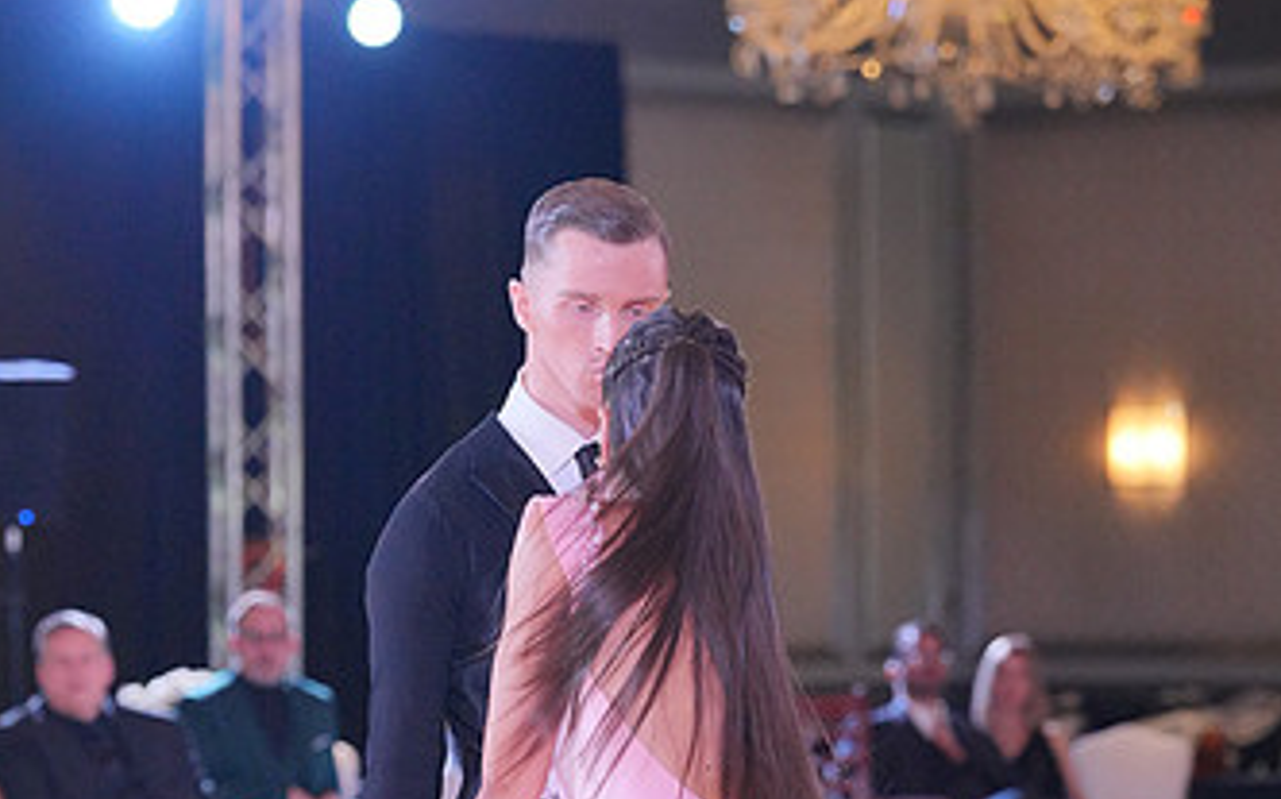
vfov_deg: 6.9
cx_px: 550
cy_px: 1011
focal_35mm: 187
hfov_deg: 11.2
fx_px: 6524
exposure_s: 1/500
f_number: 4
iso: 6400
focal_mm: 105
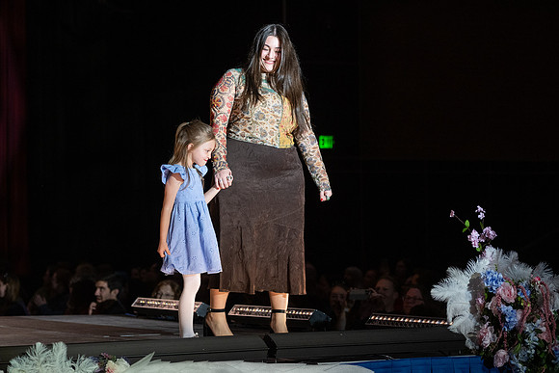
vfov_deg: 12.3
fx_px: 1728
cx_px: 161
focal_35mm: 111
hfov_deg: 18.3
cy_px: 193
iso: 640
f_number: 2.8
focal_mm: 78
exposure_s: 1/640
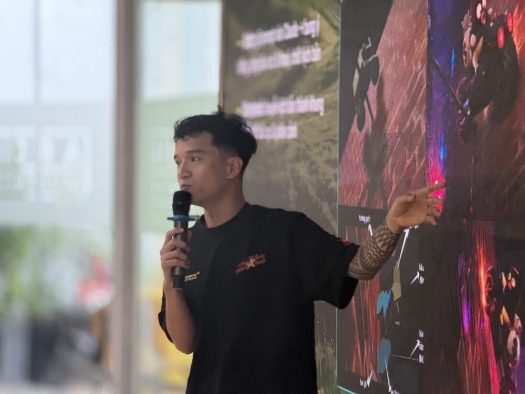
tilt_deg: -2.0
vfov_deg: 14.8
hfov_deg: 19.6
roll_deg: -0.6
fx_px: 1517
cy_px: 197
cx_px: 262
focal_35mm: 100
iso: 125
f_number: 2.8
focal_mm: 16.89
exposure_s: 1/100
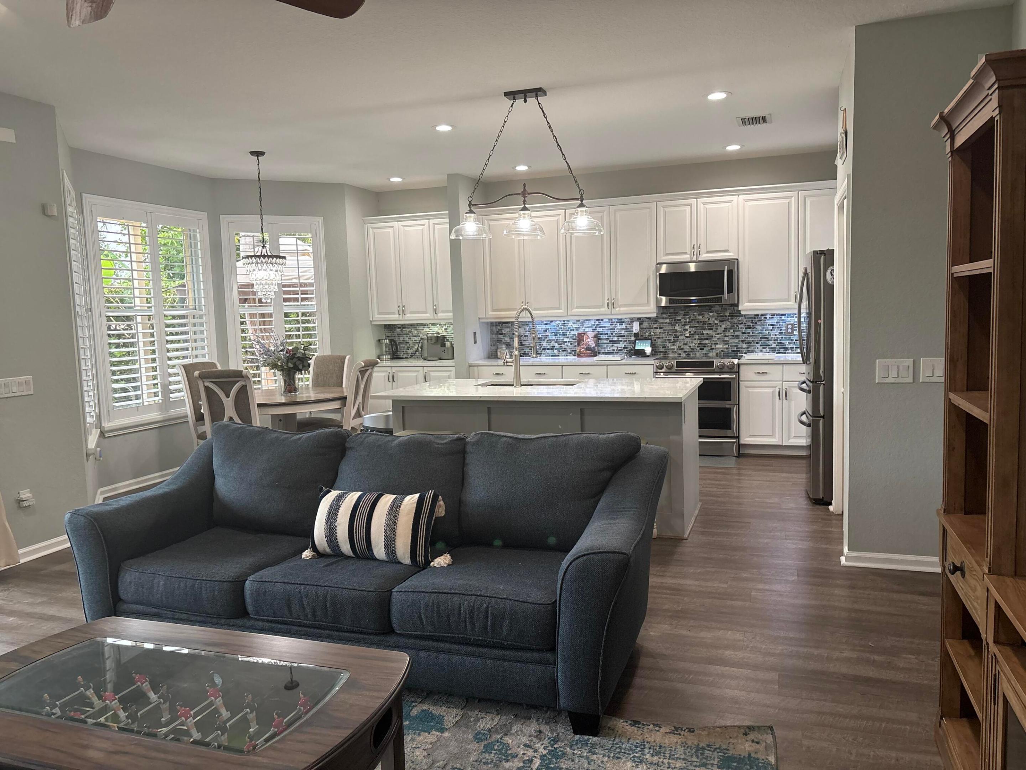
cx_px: 513
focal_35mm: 26
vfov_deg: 53.1
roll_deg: +2.4
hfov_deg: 67.3
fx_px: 771
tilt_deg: -5.9
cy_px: 385
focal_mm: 5.96
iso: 160
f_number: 1.6
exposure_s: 1/120
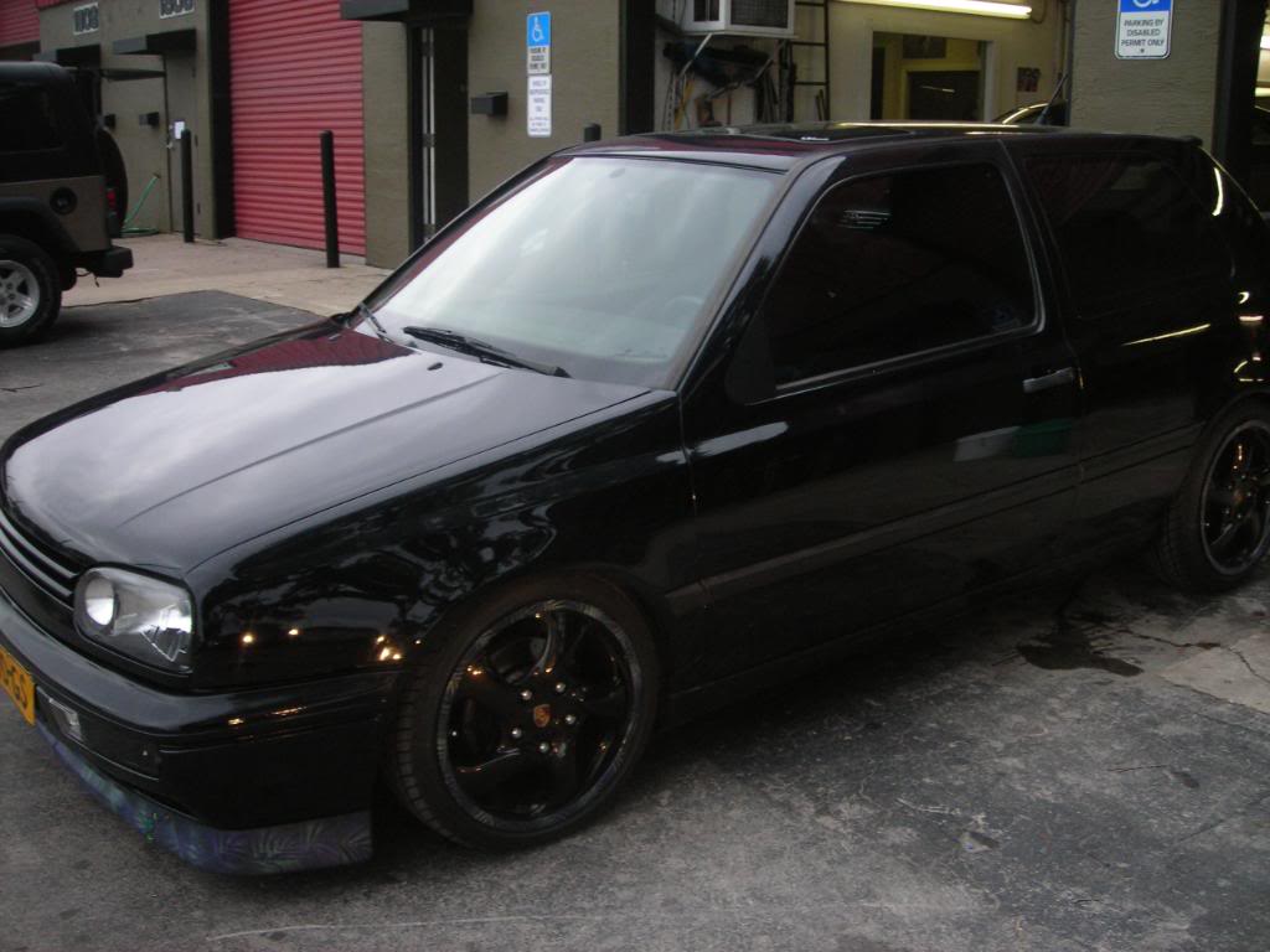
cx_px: 635
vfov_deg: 37.7
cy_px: 476
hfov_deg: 49.0
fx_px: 1394
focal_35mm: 38
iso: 150
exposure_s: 1/34.3
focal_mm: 6.3
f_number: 3.2
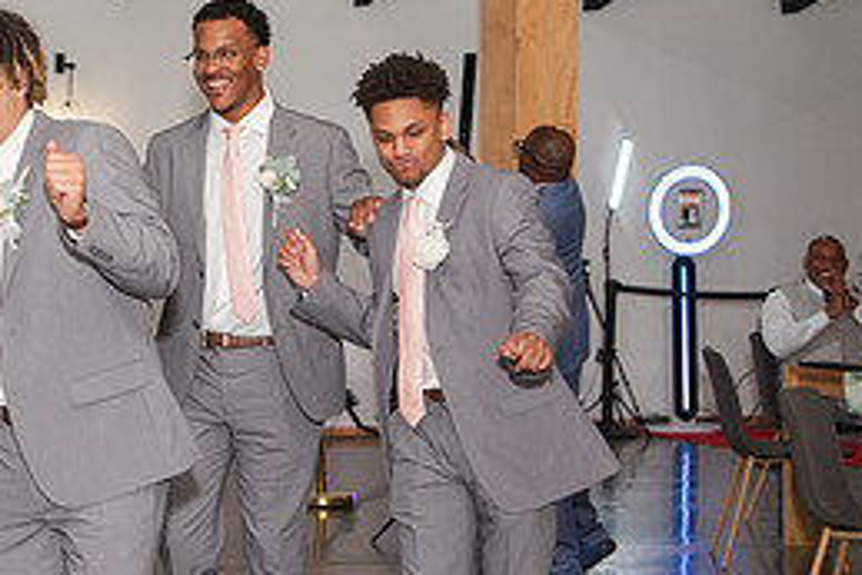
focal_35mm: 106
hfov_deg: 18.5
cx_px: -93
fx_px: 2539
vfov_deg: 12.9
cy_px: 207
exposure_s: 1/125
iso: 400
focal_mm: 38
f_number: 2.8
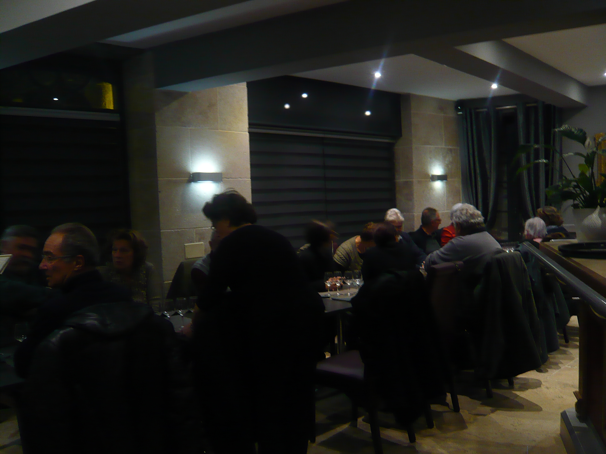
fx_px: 490
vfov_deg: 49.7
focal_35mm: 28
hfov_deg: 63.4
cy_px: 227
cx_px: 303
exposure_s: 1/8
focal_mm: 4.6
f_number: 2.8
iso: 200
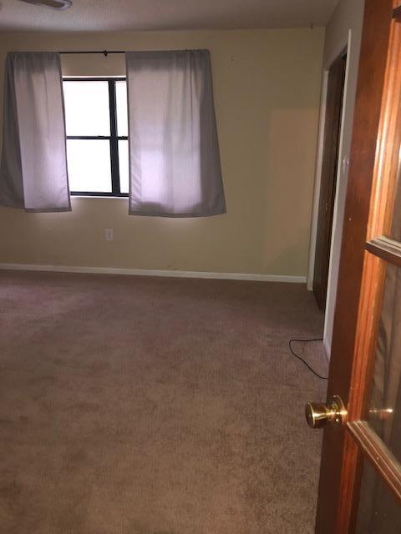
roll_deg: -0.4
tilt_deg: -15.4
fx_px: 432
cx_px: 200
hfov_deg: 49.7
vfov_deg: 63.4
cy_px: 267
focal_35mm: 28
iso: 160
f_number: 1.8
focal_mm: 3.99
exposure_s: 1/8
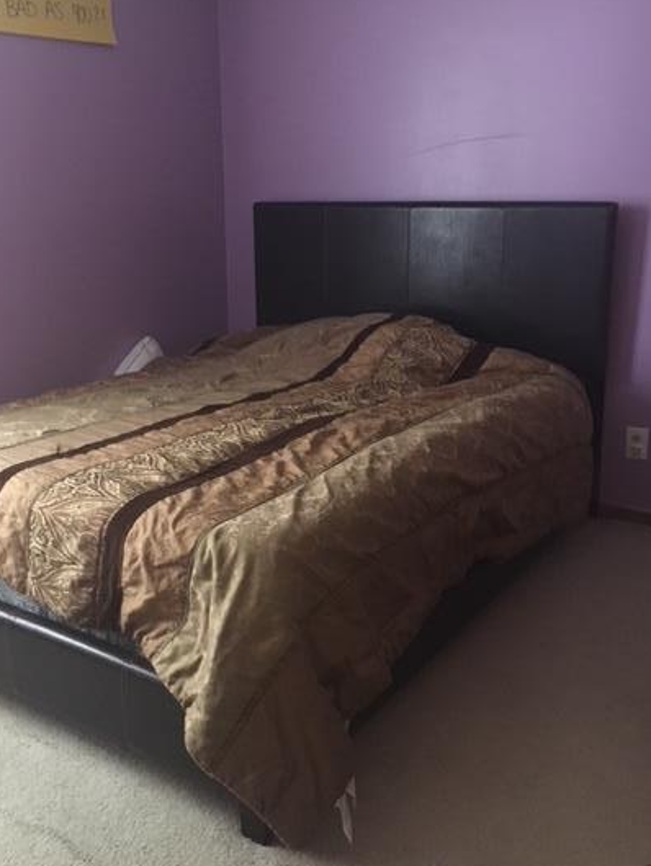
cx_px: 278
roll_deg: +1.6
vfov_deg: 52.6
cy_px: 433
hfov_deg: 40.6
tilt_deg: -16.6
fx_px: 877
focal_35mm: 35
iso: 500
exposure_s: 1/15
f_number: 2.2
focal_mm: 4.15
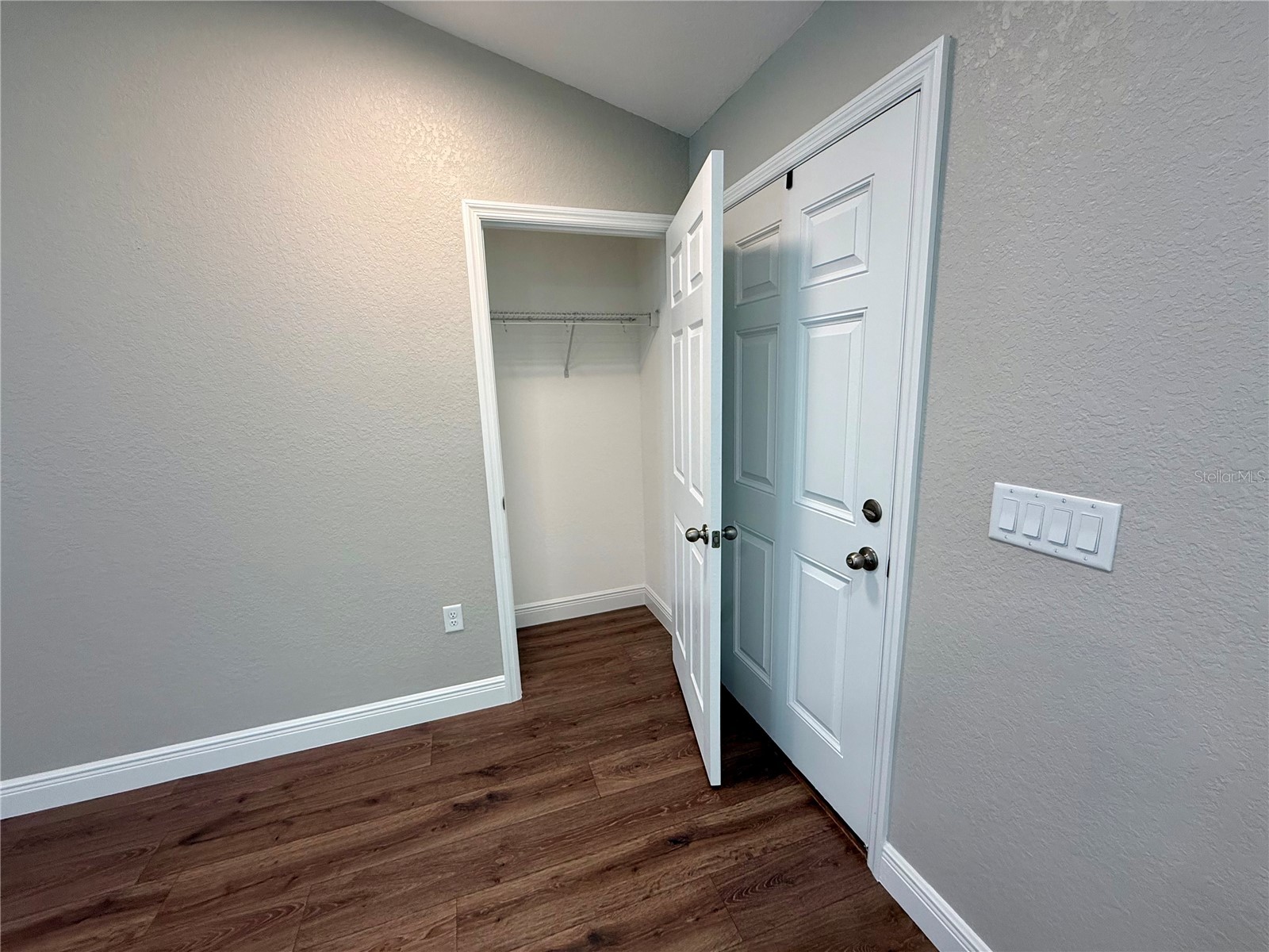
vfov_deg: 85.7
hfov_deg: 102.1
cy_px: 476
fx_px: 513
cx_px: 634
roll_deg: +1.9
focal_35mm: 14
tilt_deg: -11.8
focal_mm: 2.22
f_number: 2.2
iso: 160
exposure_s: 1/120
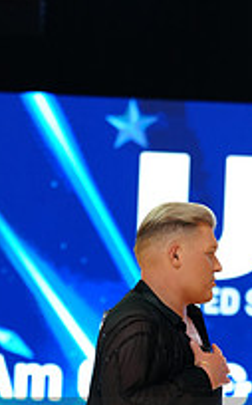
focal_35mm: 238
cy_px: 465
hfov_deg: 5.5
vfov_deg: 8.7
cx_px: 251
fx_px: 2623
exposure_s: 1/400
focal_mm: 82
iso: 1000
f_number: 2.8
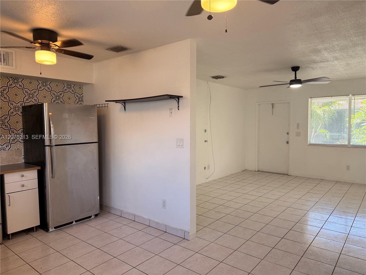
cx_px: 183
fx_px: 254
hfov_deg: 71.6
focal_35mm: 24
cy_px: 138
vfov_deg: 56.8
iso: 125
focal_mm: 6.76
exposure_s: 1/120
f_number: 1.78
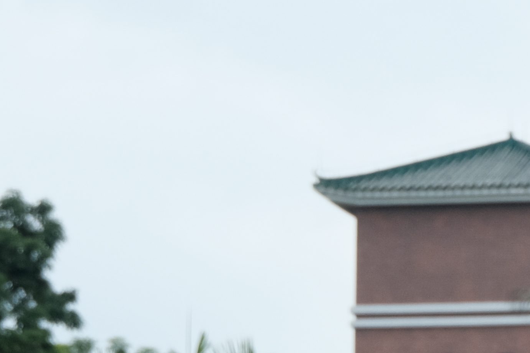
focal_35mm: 230
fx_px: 3385
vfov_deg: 5.9
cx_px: 1048
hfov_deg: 8.5
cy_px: 647
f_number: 7.1
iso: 320
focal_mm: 34.3
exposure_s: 1/240
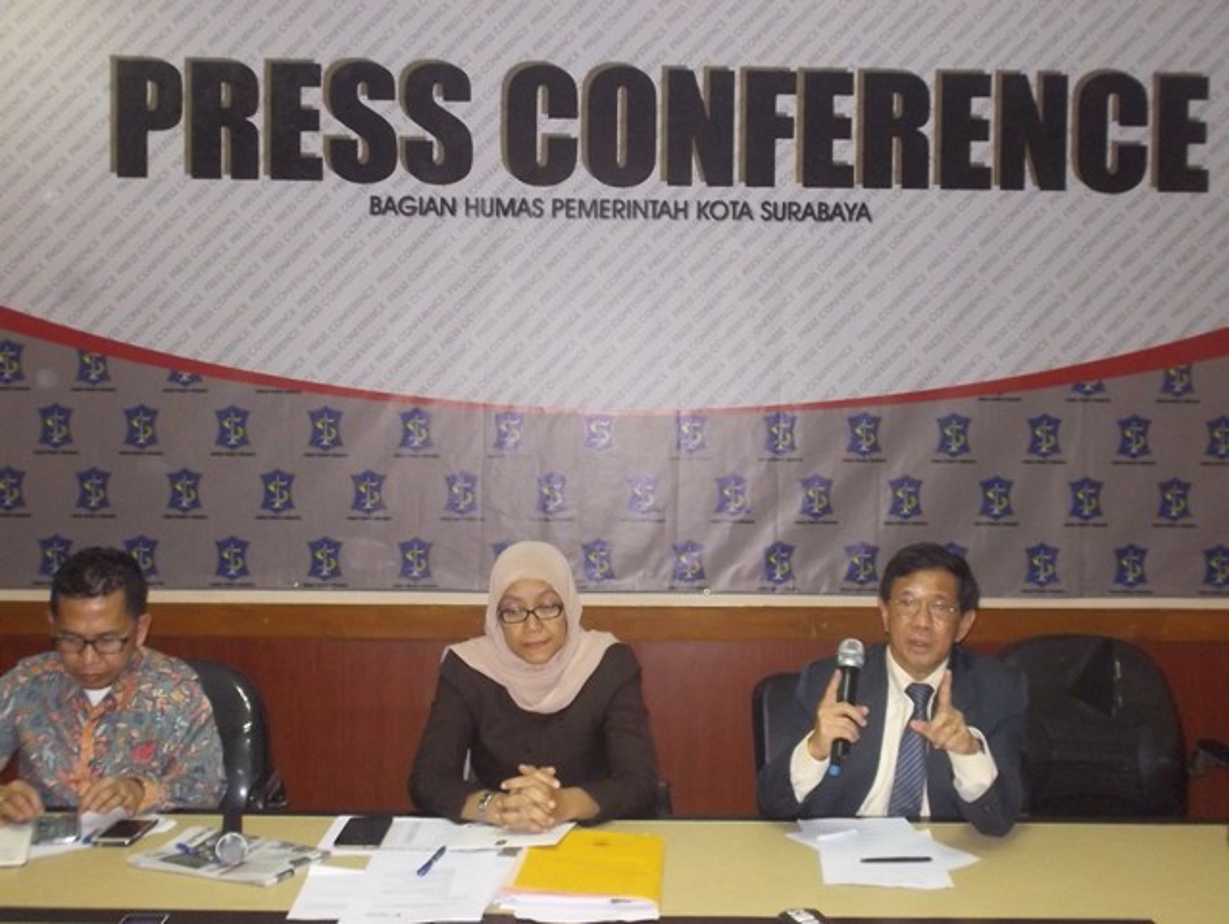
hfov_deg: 50.1
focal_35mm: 37
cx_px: 614
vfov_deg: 38.7
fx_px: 1314
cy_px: 462
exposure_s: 1/40
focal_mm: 5.2
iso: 400
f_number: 3.7
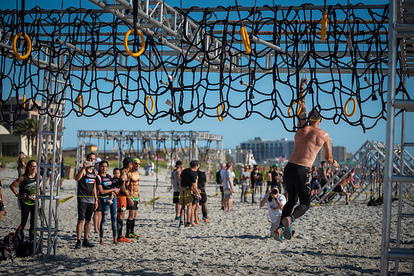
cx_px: 207
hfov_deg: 28.8
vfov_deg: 19.5
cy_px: 138
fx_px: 805
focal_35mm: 70
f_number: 2.8
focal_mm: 70
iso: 320
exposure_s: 1/4000
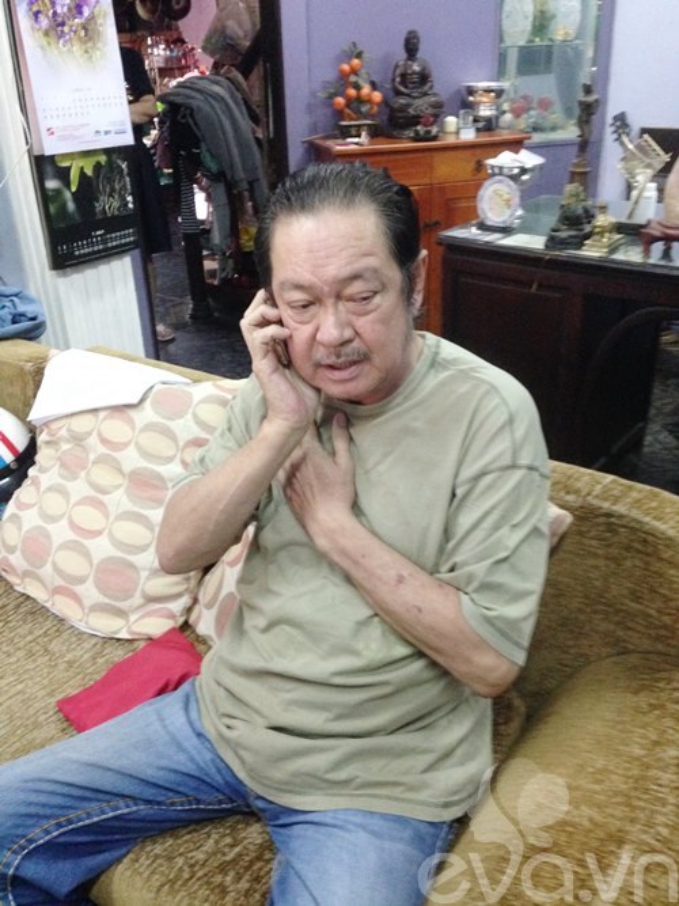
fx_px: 863
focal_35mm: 33
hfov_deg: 42.9
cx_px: 340
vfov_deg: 55.4
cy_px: 453
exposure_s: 1/15
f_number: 2.4
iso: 400
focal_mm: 4.12
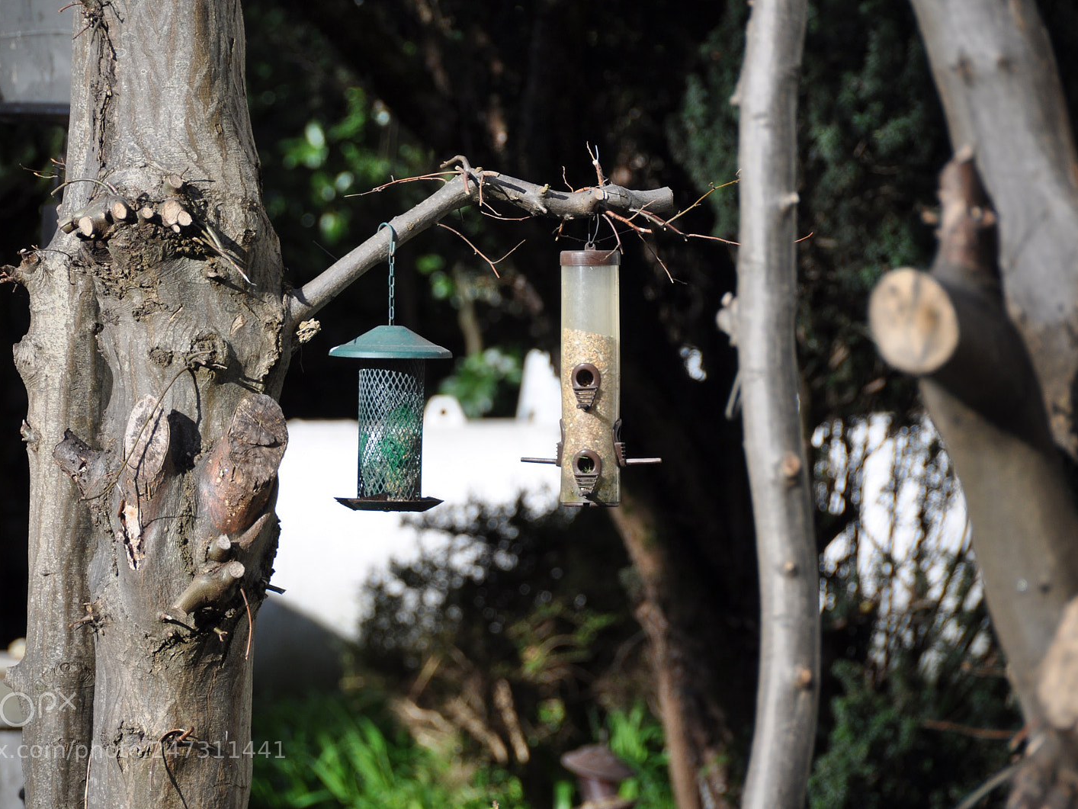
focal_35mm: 326
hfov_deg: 6.1
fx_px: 10154
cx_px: 497
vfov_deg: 4.6
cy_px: 404
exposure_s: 1/640
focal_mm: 200
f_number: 6.3
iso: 200
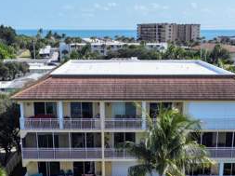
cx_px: 126
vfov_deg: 17.5
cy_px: 259
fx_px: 515
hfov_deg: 25.7
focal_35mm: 76
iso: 180
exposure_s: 1/2500
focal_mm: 12.29
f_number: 2.8
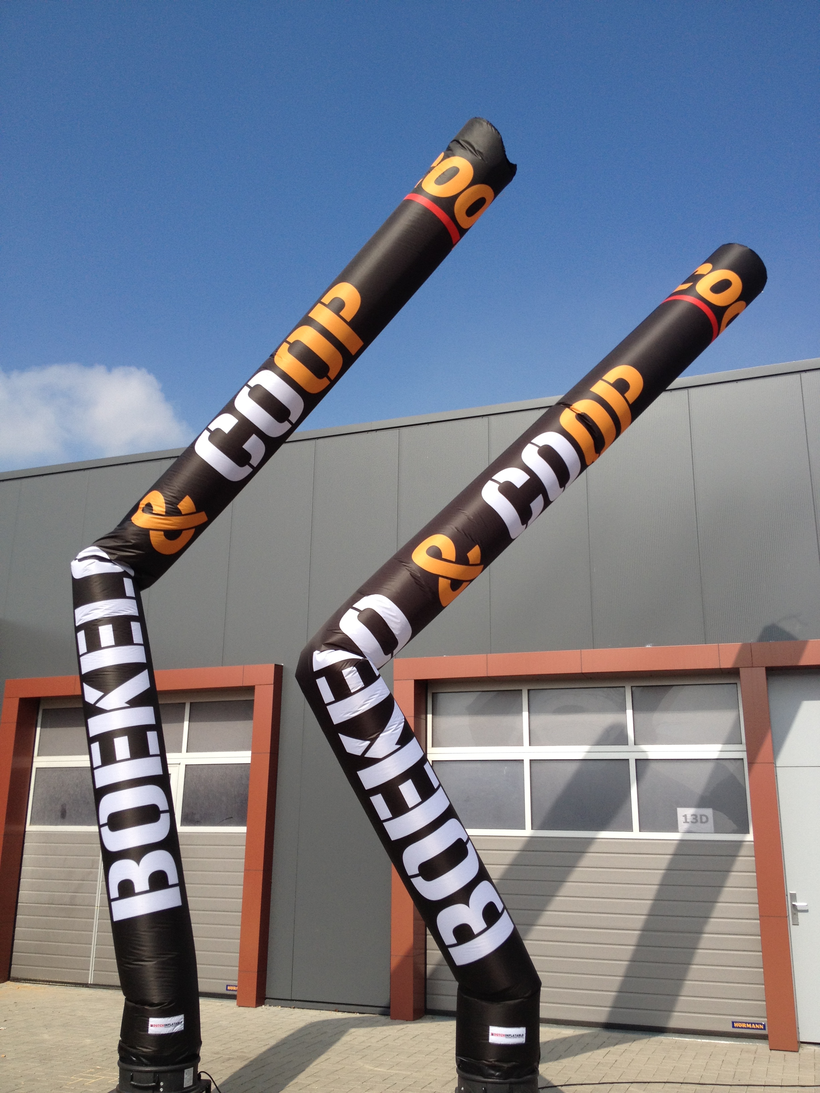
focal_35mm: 35
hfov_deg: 40.7
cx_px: 410
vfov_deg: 52.6
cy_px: 546
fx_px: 1105
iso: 64
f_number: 2.4
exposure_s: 1/1905
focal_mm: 4.28
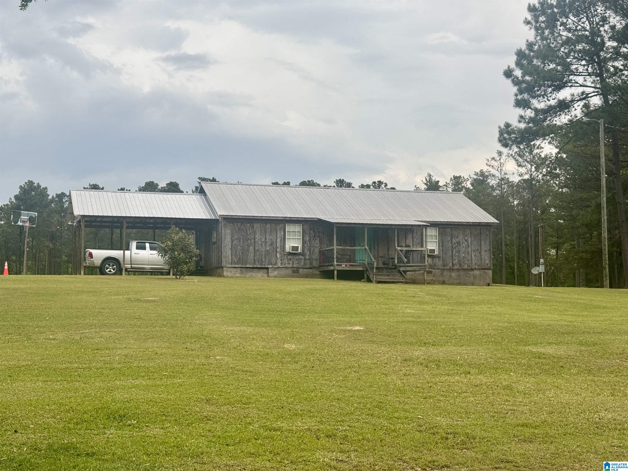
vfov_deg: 30.3
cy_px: 236
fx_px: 871
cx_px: 314
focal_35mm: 48
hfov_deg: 39.7
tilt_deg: +3.4
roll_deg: +0.1
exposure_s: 1/372
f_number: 1.78
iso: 64
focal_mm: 6.76
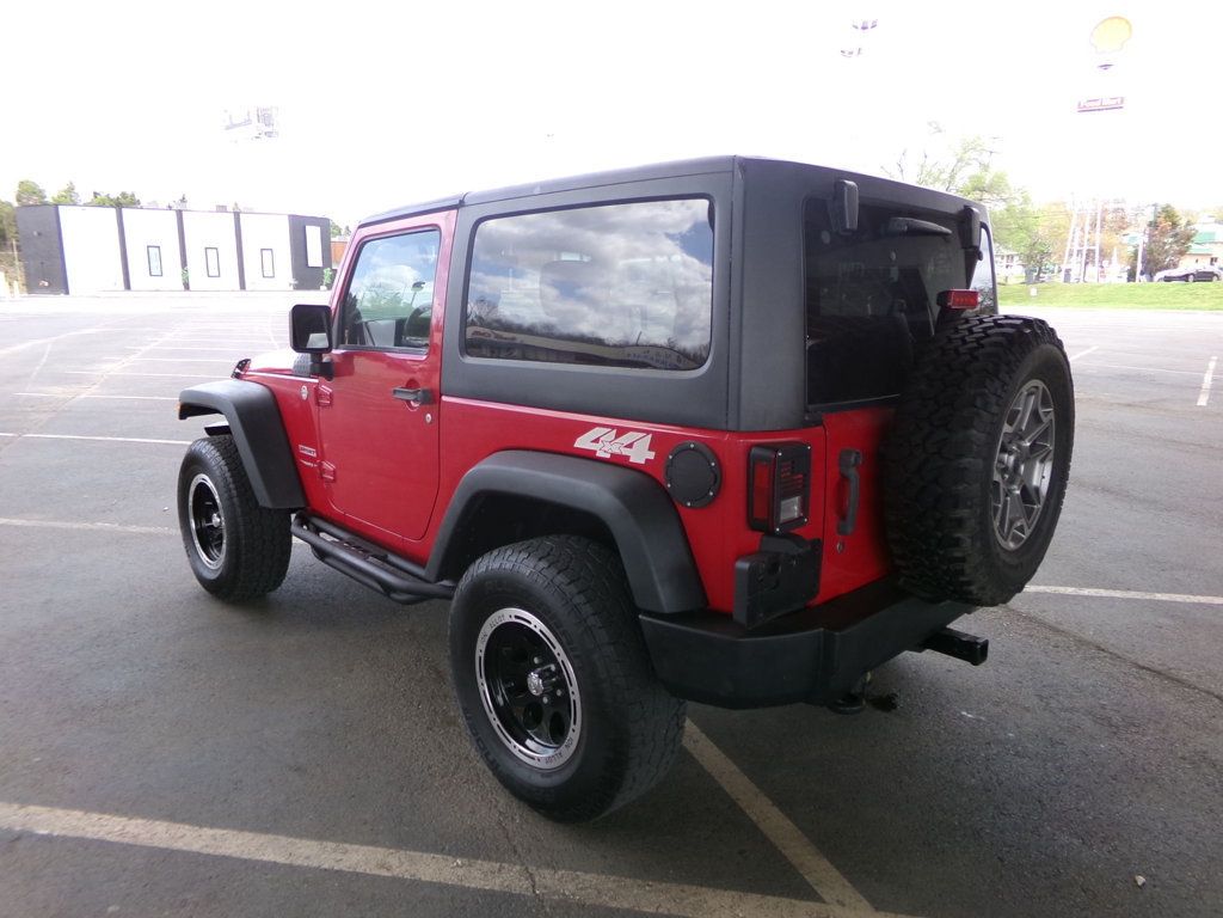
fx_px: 848
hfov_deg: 71.6
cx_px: 612
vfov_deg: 56.8
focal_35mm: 24
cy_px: 459
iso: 100
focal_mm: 4.3
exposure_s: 1/140
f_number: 3.7
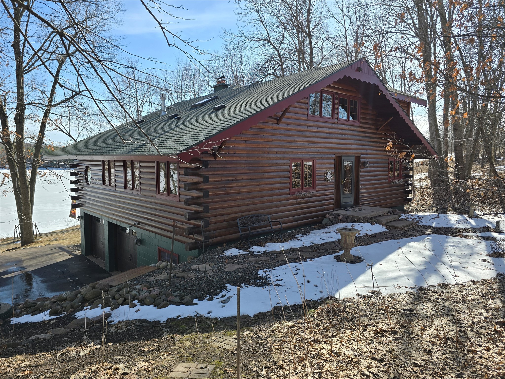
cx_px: 252
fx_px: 336
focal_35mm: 23
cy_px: 190
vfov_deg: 58.9
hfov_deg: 73.9
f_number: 1.7
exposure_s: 1/477
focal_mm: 6.3
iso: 12
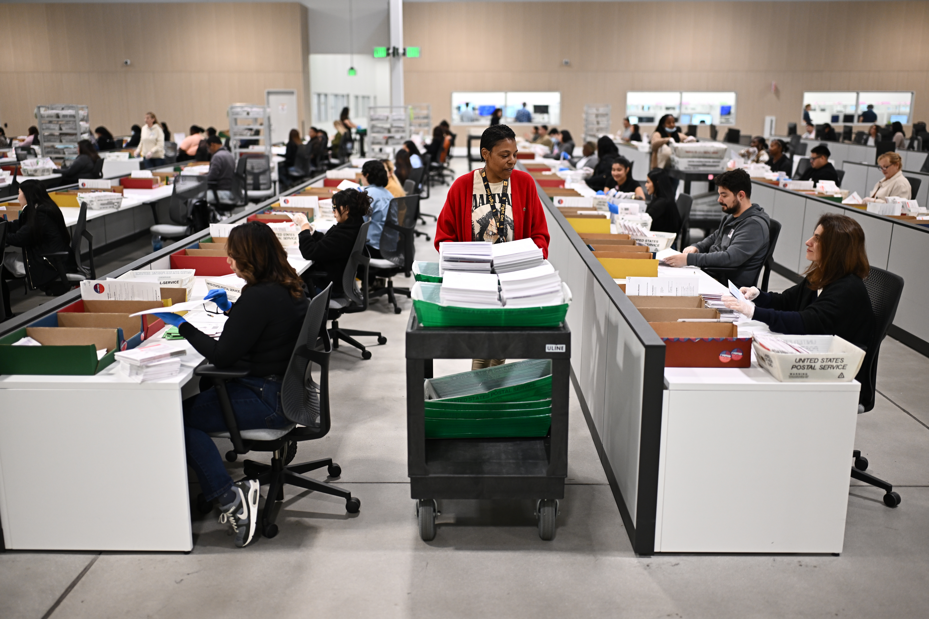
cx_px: 464
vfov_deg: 37.9
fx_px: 903
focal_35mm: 35
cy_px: 310
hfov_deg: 54.4
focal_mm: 35
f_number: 1.2
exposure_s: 1/500
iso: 640
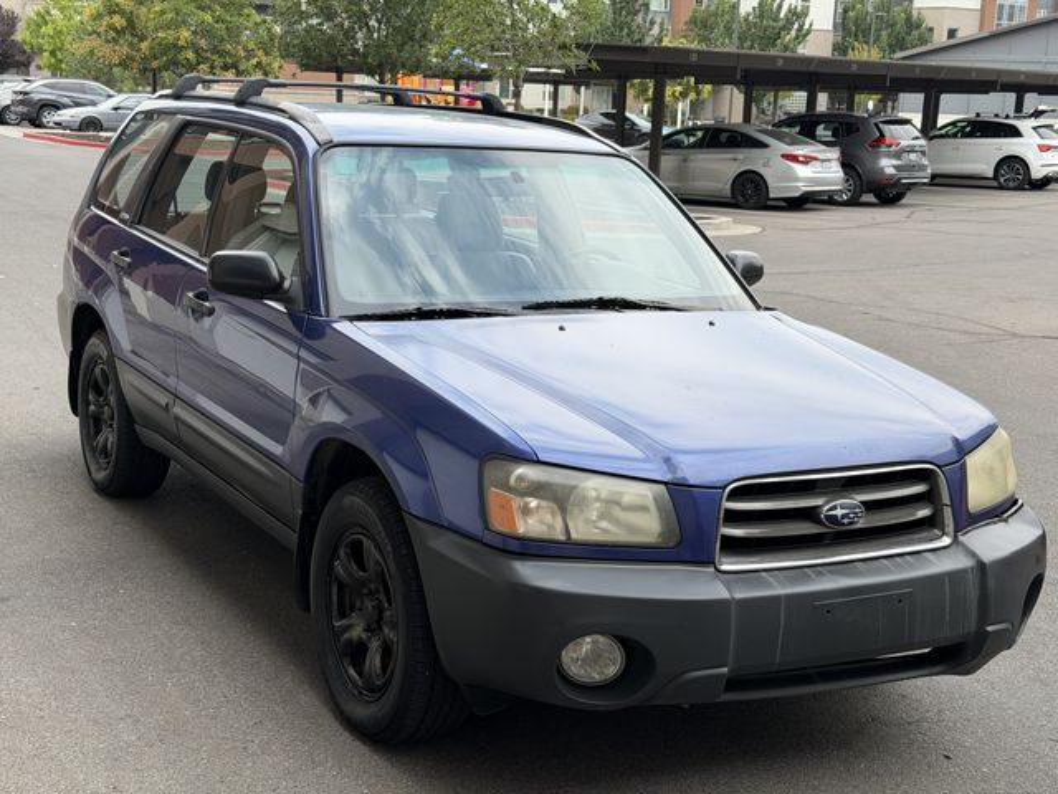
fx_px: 1467
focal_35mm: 48
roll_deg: -2.2
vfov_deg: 30.3
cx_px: 529
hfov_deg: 39.7
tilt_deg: -11.9
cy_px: 397
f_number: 1.78
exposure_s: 1/1330
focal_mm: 6.76
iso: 64
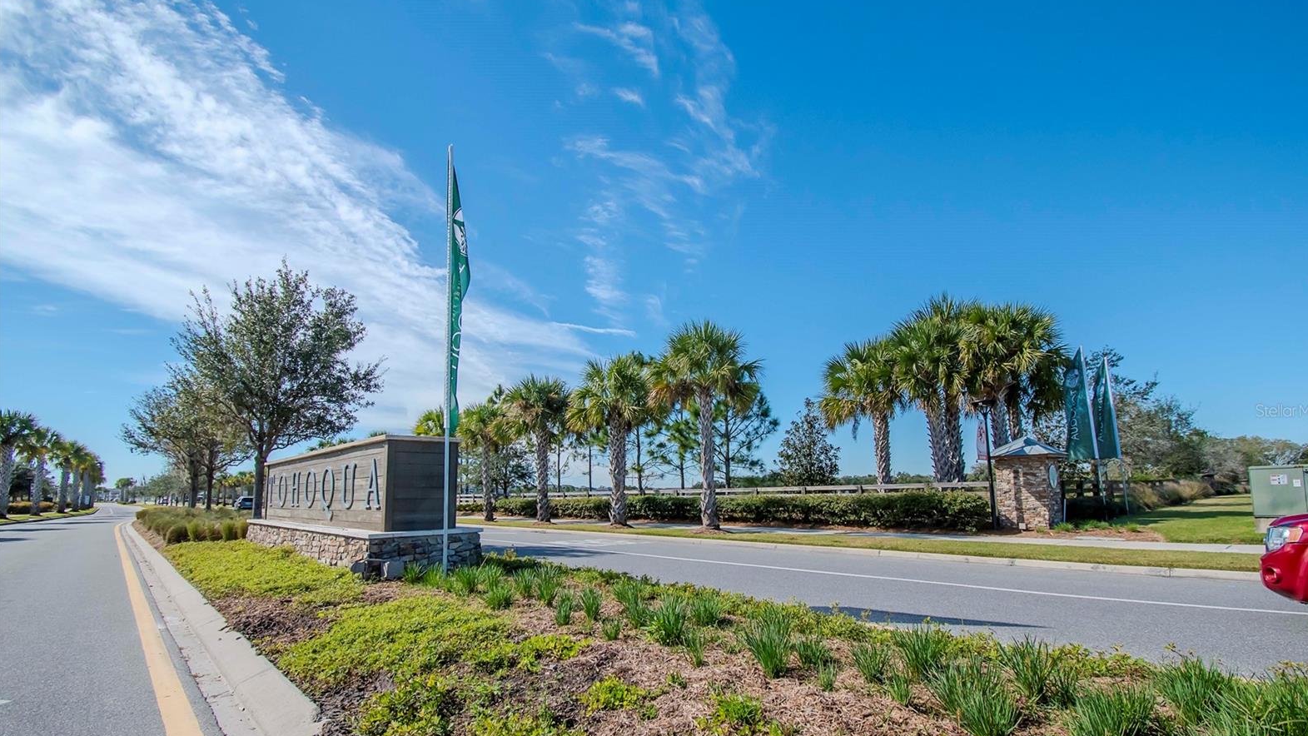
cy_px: 410
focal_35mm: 16
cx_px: 664
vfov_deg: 66.9
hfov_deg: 99.4
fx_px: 555
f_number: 6.3
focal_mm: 10
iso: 640
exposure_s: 1/3200
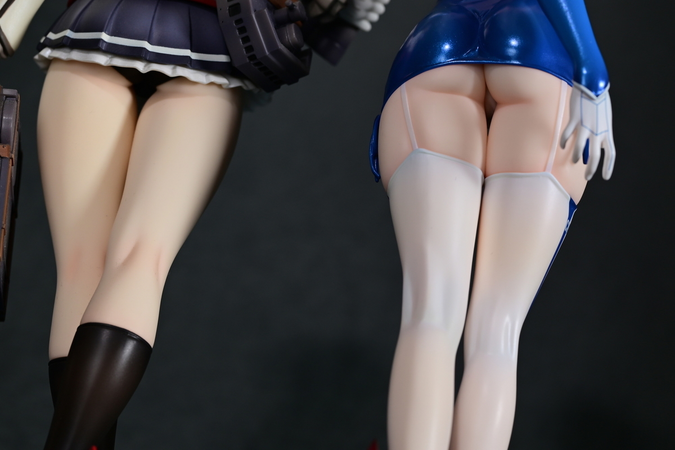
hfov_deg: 27.0
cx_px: 338
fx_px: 1406
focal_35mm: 75
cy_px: 225
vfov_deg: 18.2
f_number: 8
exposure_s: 3
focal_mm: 50
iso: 100
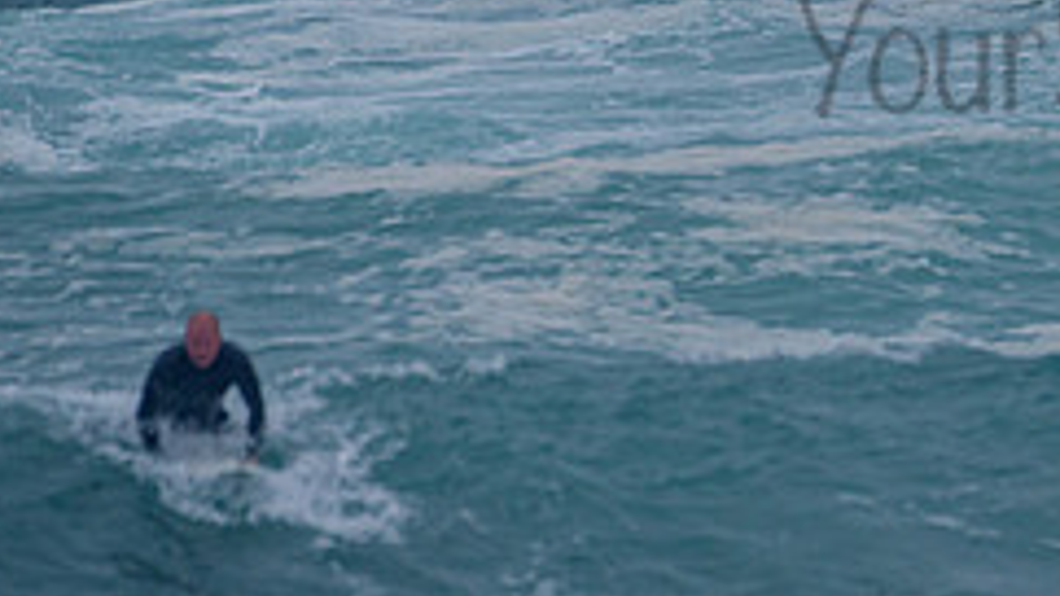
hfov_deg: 1.4
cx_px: 1248
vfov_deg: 0.8
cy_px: 11
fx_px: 43275
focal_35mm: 1540
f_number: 5.6
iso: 450
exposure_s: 1/2000
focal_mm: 500
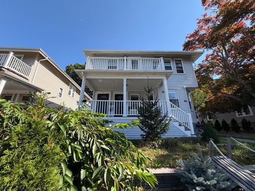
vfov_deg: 85.7
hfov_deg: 102.1
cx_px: 128
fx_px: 103
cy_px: 96
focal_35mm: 14
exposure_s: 1/596
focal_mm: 2.22
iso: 40
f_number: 2.2
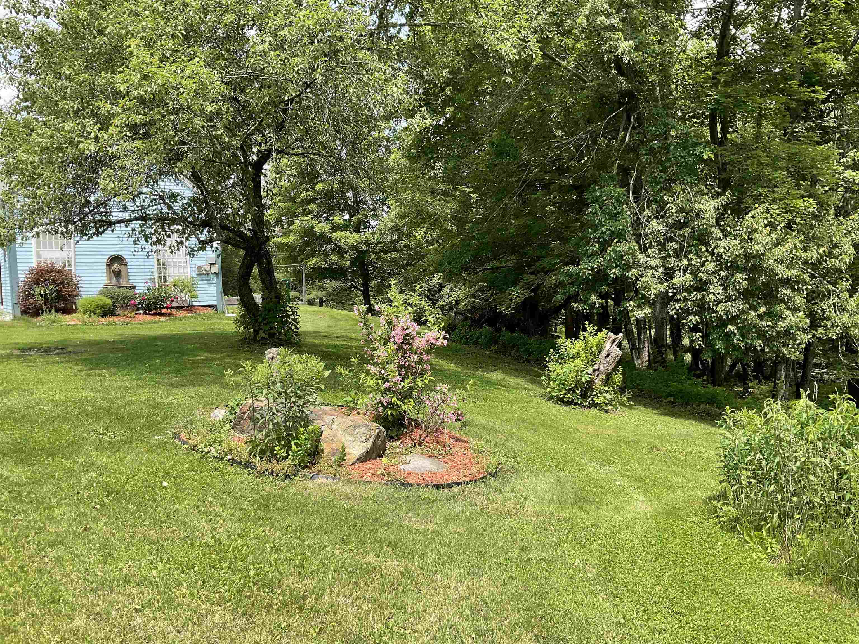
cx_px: 430
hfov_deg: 61.7
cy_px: 322
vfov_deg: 48.2
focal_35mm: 29
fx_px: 720
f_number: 1.8
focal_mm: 3
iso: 16
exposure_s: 1/606
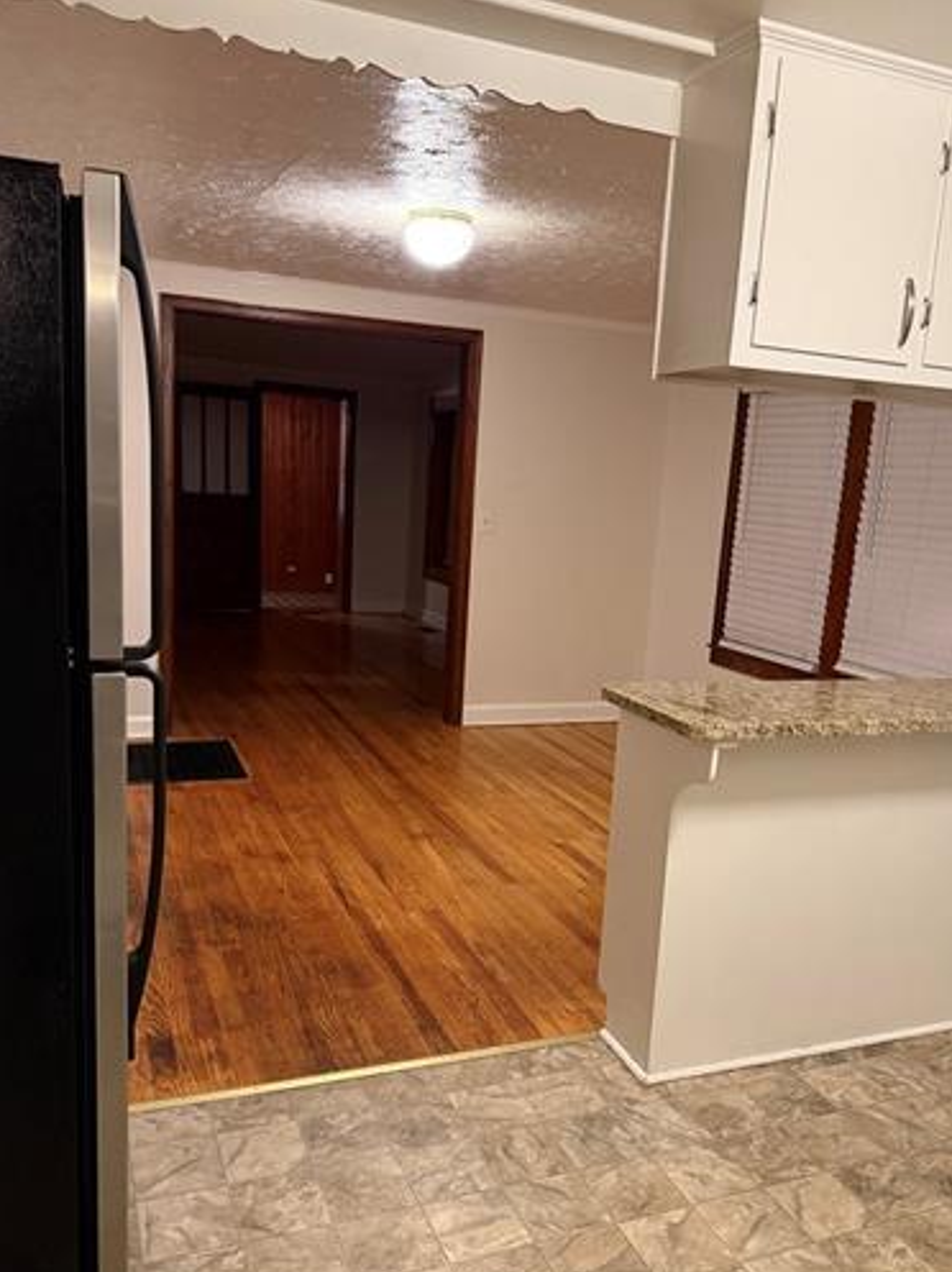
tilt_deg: -10.9
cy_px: 681
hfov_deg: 48.1
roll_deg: -4.5
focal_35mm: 29
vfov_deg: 61.6
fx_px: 1065
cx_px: 527
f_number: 1.78
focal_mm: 6.76
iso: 640
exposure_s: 1/60
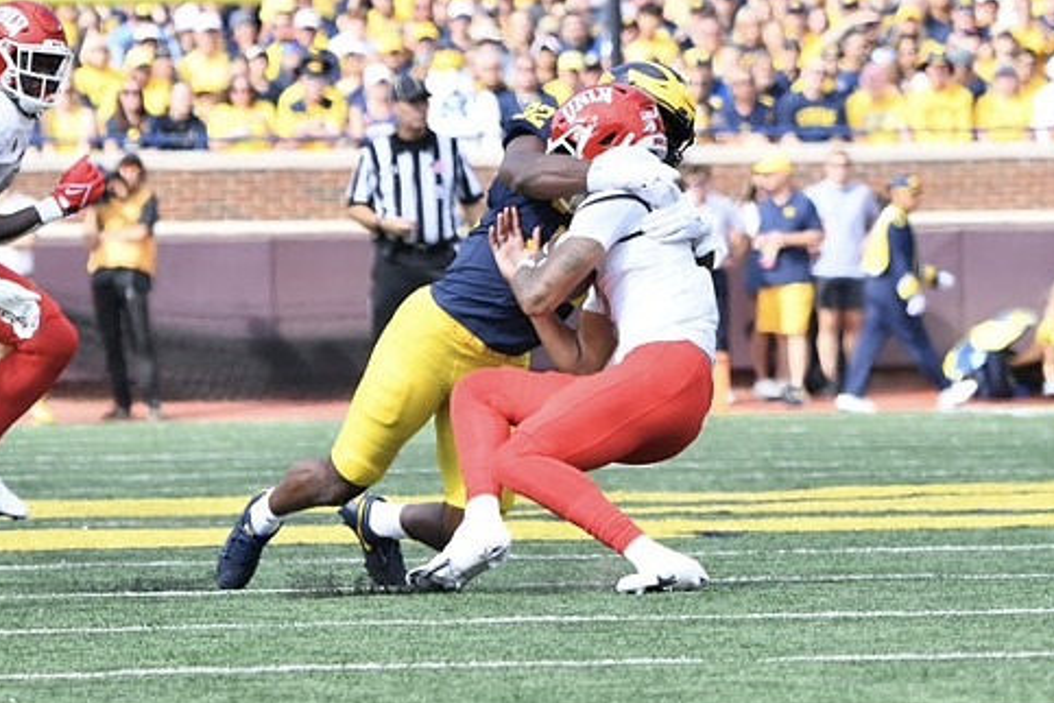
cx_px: 563
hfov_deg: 4.8
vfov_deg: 3.2
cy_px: 297
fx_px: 12647
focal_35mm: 432
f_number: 5.3
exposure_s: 1/800
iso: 500
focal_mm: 240
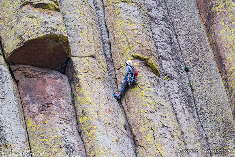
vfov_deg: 1.8
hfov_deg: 2.7
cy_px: 78
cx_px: 118
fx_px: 4897
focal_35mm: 750
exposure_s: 1/1600
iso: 1600
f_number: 7.1
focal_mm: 500
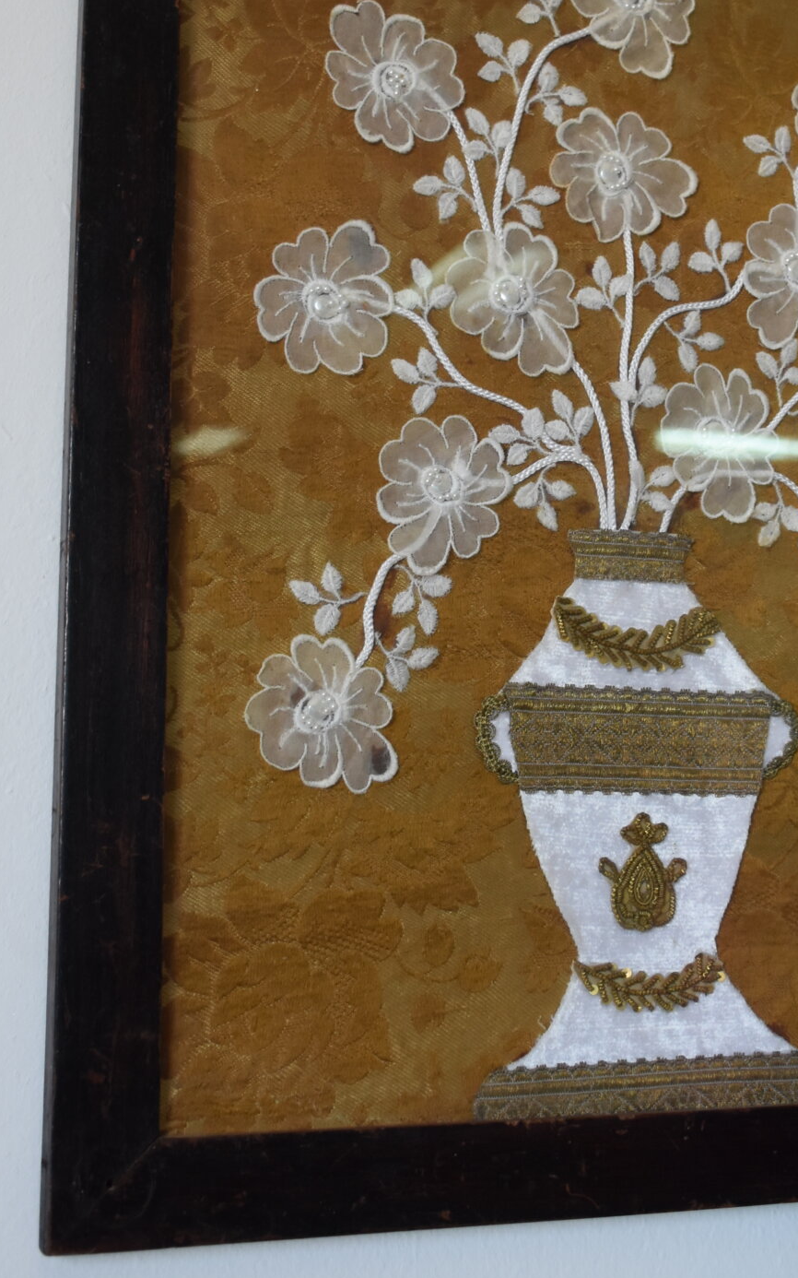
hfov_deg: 19.9
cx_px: 560
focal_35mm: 65
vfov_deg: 31.3
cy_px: 442
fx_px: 2260
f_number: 4.5
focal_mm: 23
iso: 800
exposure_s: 1/80
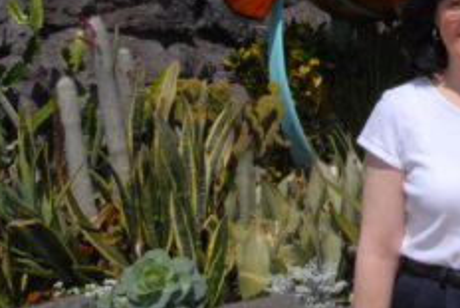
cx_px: 549
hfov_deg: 20.5
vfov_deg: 14.6
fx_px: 1189
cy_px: 40
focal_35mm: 93
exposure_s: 1/250
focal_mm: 24
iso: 400
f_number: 20
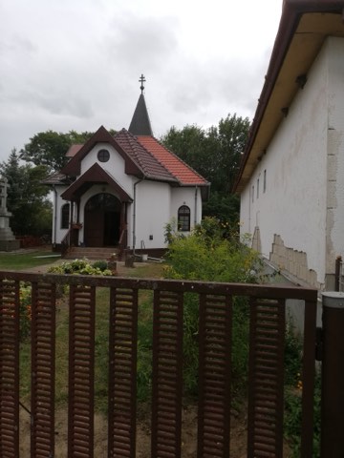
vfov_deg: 67.3
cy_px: 229
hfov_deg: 53.1
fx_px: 345
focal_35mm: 26
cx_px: 172
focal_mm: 3.81
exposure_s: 1/692
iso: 50
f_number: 2.2
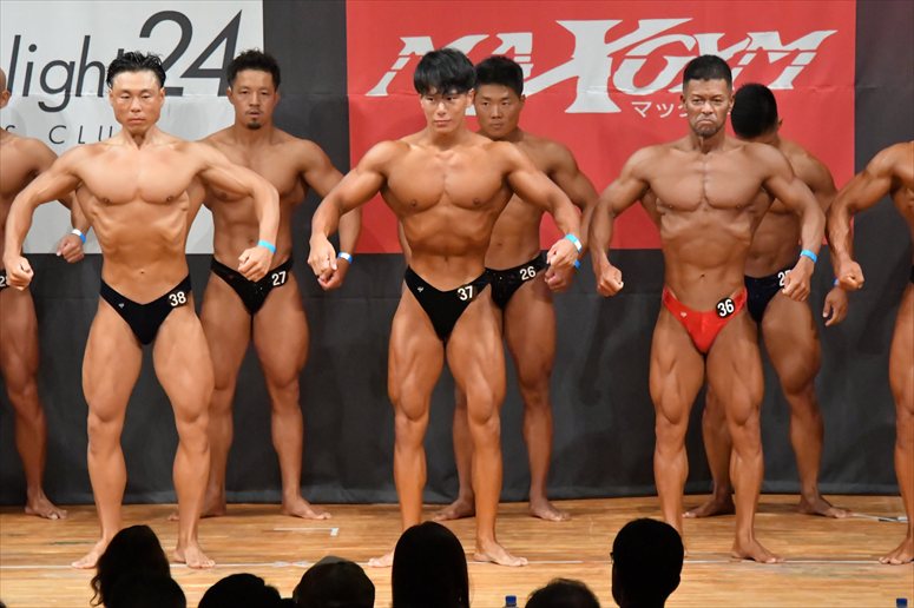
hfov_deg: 7.6
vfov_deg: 5.1
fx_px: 6852
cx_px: 457
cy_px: 304
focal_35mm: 270
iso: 11400
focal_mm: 180
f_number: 5.6
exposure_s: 1/400
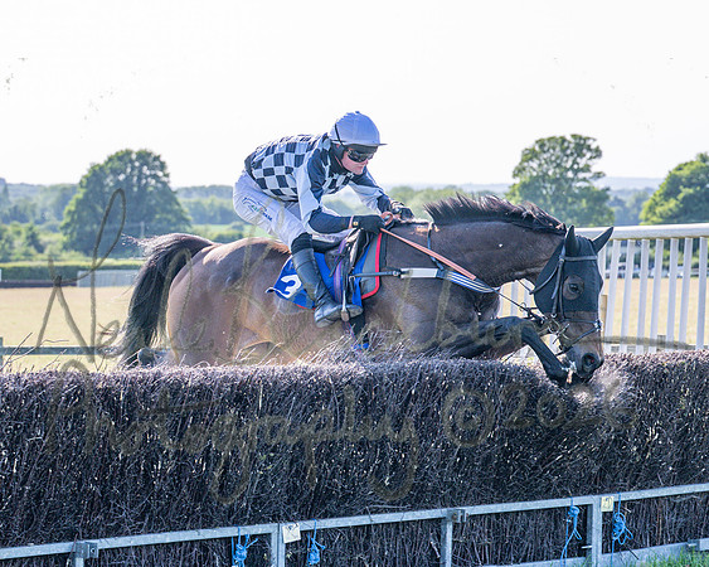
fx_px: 2482
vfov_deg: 13.0
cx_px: 354
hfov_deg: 16.3
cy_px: 284
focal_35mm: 118
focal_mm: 70
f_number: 4
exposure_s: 1/1600
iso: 320
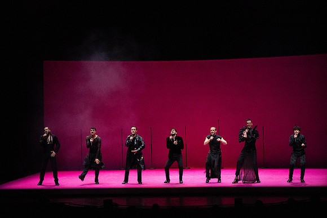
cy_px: 109
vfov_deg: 10.6
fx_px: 1181
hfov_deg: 15.8
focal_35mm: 130
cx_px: 164
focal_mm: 130
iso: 25600
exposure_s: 1/400
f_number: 9
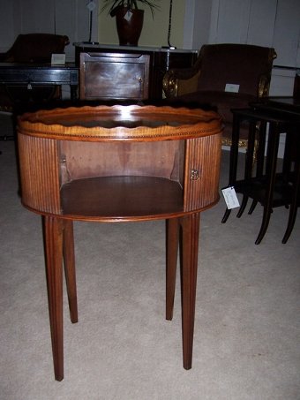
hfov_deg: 39.7
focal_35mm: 36
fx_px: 416
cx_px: 150
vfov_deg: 51.3
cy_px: 200
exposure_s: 1/60
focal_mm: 6
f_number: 3
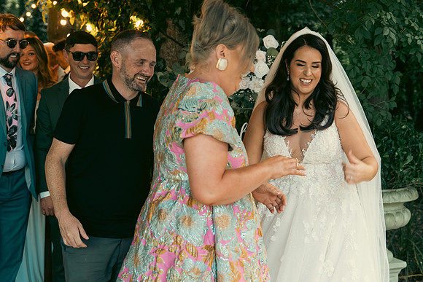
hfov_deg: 28.1
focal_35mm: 72
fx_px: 846
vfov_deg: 18.9
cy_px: 141
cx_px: 212
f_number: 3.5
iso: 640
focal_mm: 48
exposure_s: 1/200
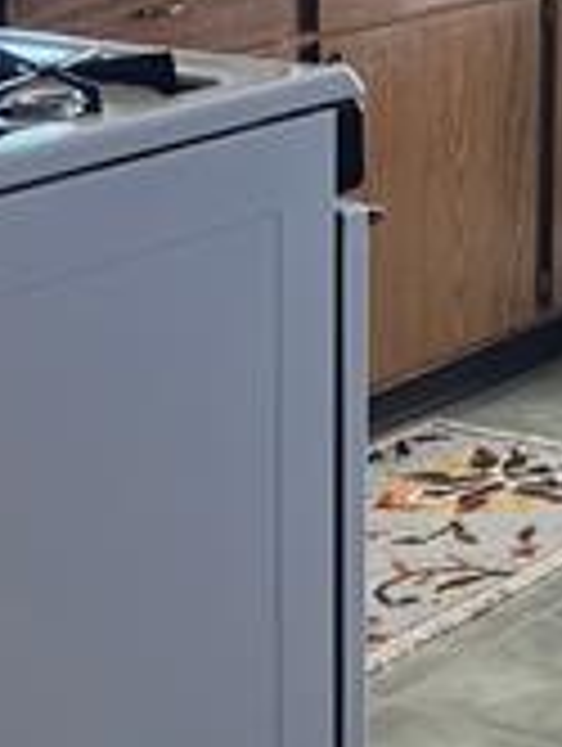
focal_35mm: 120
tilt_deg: -1.4
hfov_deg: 11.9
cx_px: 823
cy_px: -279
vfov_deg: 15.4
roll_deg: -0.3
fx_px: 2591
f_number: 1.5
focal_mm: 5.7
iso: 50
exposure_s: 1/120
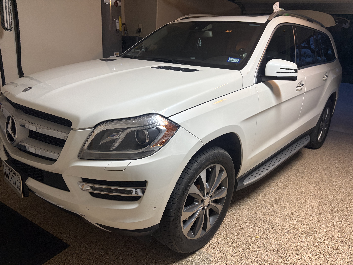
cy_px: 132
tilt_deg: -17.6
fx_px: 265
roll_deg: -3.4
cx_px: 176
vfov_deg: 53.1
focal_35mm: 26
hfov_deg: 67.3
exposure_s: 1/60
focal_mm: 5.96
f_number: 1.6
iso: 200
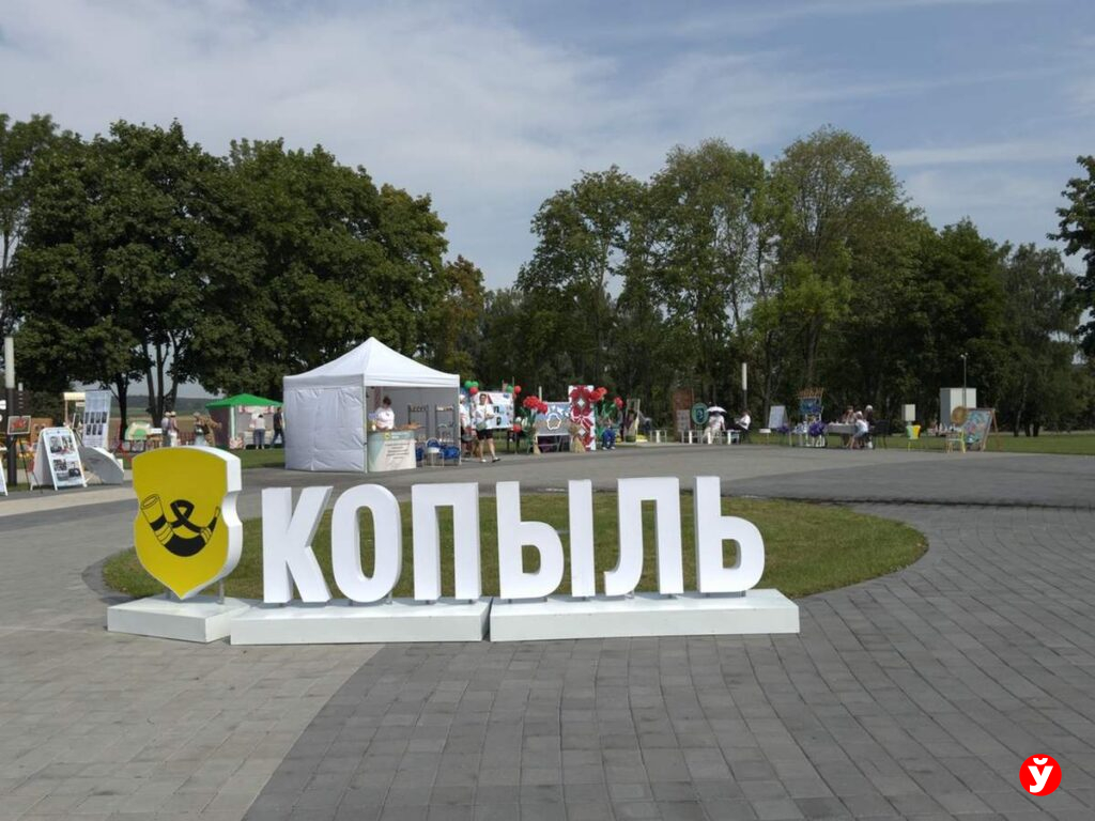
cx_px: 548
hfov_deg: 61.7
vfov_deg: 48.2
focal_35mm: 29
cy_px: 410
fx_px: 917
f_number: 1.78
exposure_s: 1/7937
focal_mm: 6.76
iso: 100
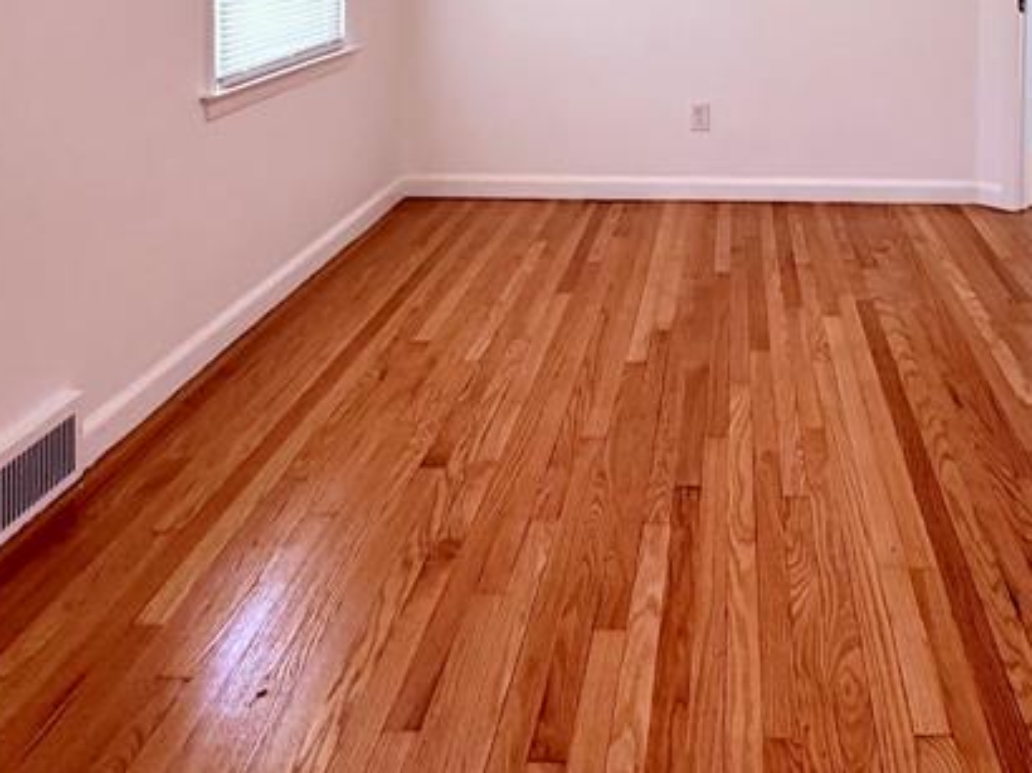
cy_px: -63
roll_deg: -0.5
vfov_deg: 35.3
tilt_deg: -2.2
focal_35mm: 35
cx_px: 730
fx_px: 1043
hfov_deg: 51.1
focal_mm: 2.22
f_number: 2.2
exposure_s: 1/121
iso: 125
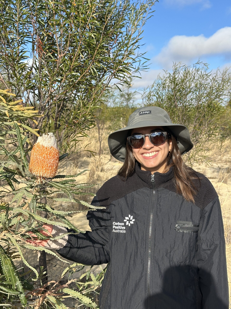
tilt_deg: -3.7
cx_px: 116
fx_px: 427
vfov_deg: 39.7
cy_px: 154
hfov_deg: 30.3
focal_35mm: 48
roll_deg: +0.3
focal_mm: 6.86
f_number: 1.78
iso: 64
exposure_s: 1/2597
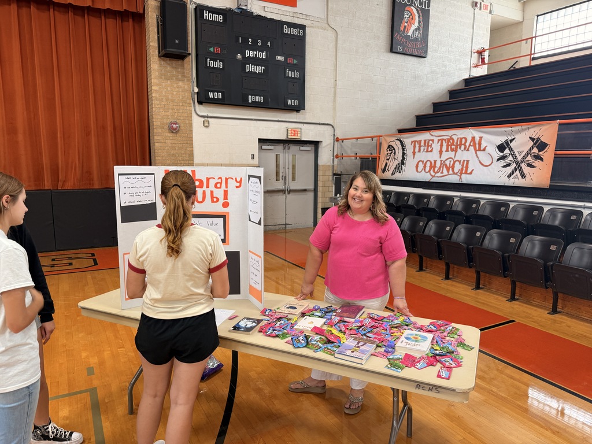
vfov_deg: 56.8
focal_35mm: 24
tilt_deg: -6.9
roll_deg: -0.1
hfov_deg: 71.6
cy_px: 222
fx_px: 410
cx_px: 296
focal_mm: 6.76
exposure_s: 1/60
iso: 100
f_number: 1.78
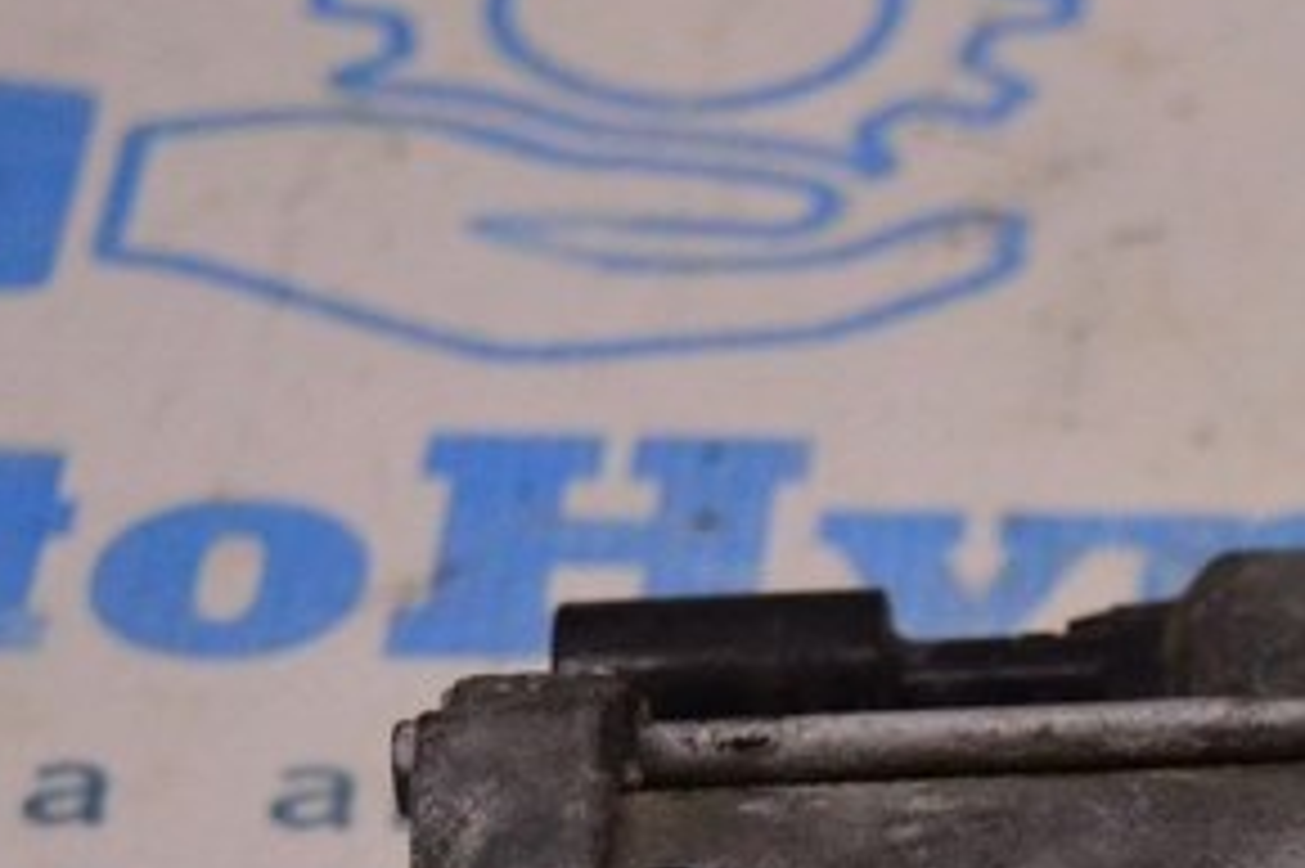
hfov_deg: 9.5
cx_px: 1710
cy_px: 1414
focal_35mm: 212
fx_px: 7680
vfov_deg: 6.4
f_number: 4.8
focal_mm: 40
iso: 1600
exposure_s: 1/400
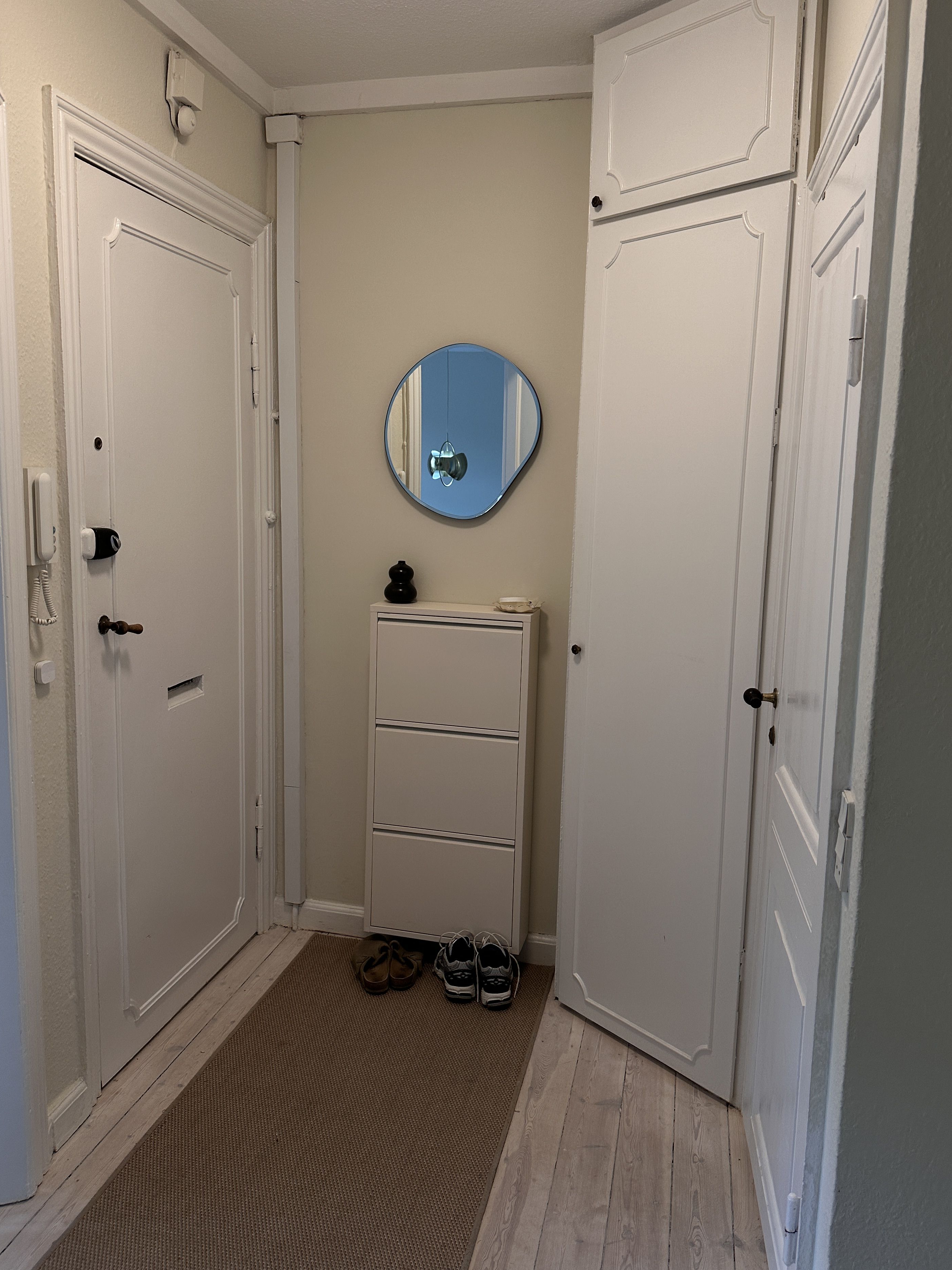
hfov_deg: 53.1
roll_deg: -2.0
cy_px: 601
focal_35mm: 26
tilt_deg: -6.7
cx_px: 482
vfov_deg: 67.3
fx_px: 954
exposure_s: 1/100
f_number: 1.78
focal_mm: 6.86
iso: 125
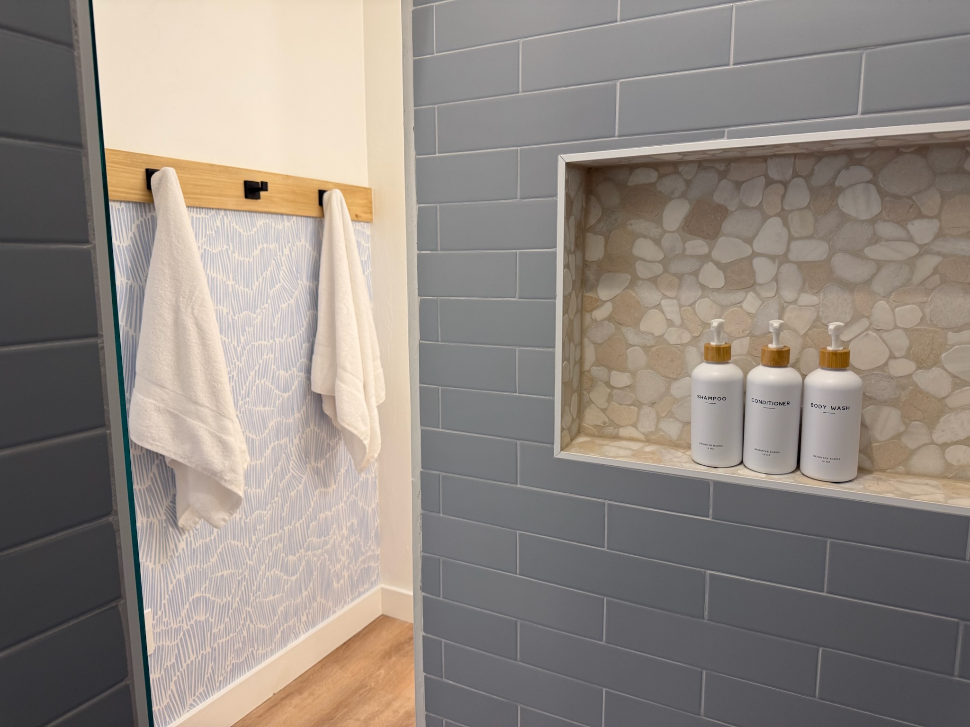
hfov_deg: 71.6
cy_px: 364
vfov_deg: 56.8
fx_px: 673
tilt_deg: -8.1
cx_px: 485
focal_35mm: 24
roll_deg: +0.4
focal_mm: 6.76
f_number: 1.78
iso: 160
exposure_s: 1/120
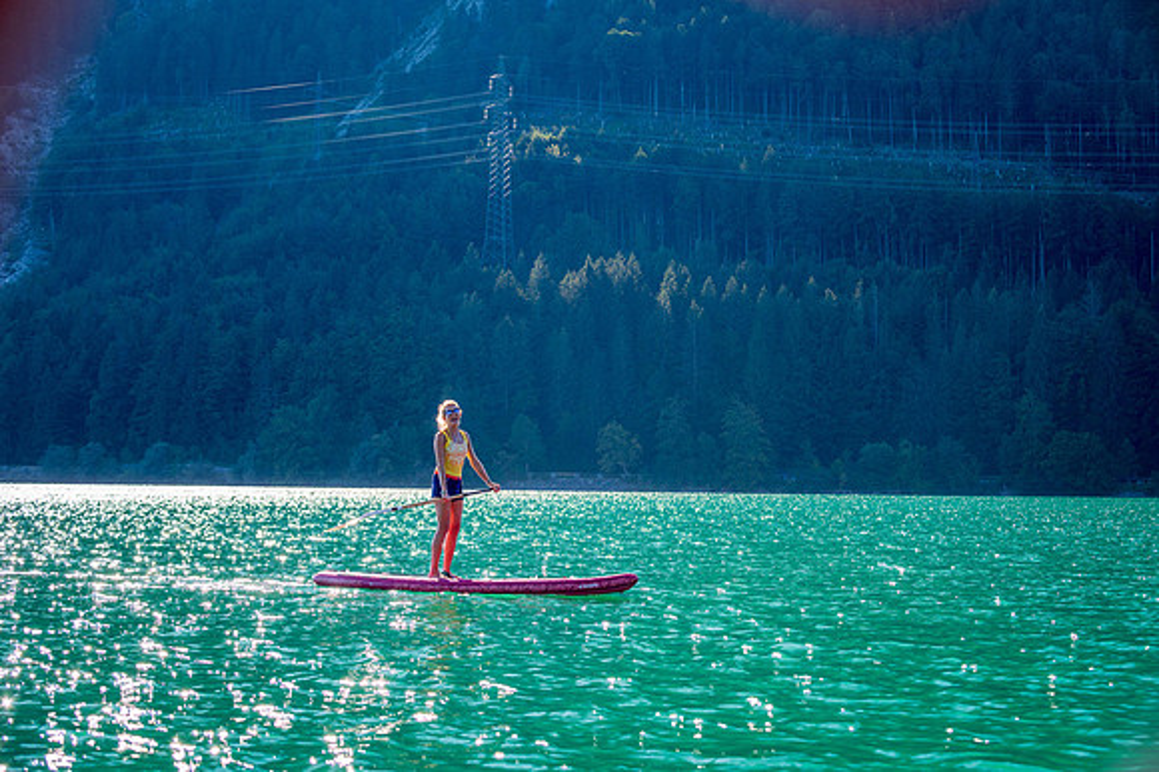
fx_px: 2413
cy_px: 386
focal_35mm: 75
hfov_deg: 27.0
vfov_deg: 18.2
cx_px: 580
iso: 250
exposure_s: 1/400
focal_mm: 75
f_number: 5
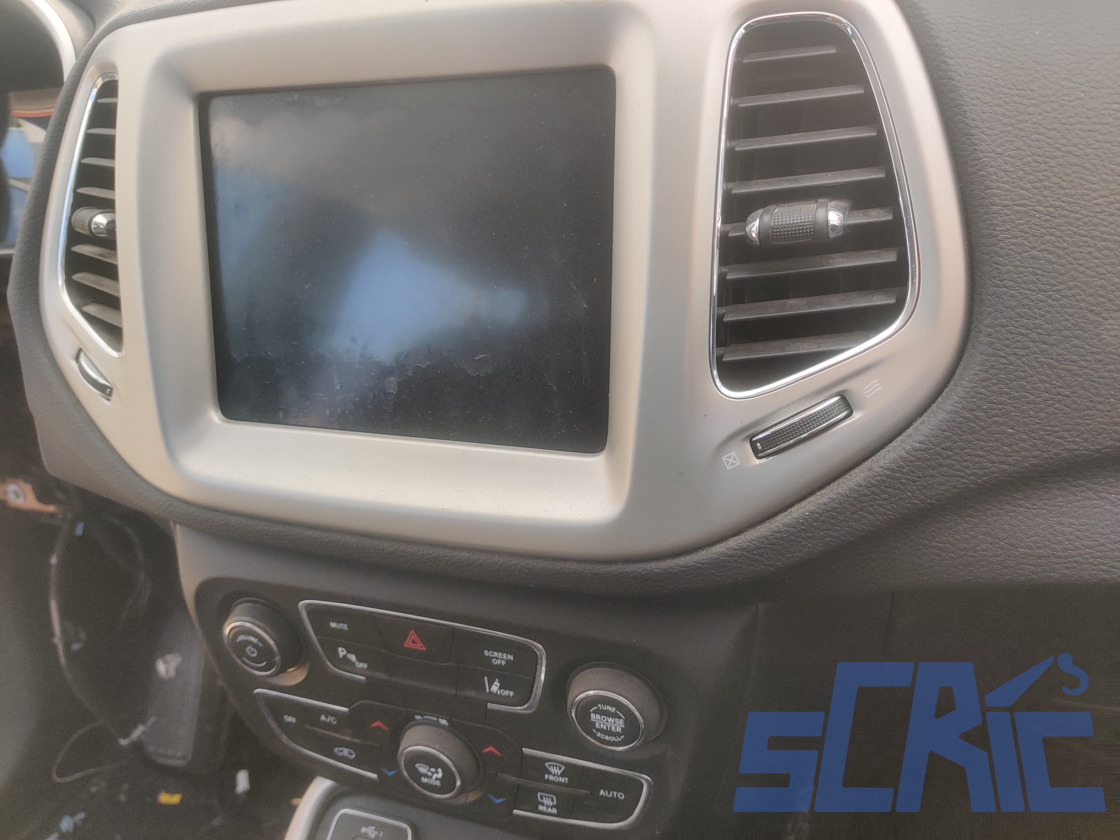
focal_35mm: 27
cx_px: 560
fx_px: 874
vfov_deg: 51.4
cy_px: 420
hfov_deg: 65.3
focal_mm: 4.75
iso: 100
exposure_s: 1/336
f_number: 1.65
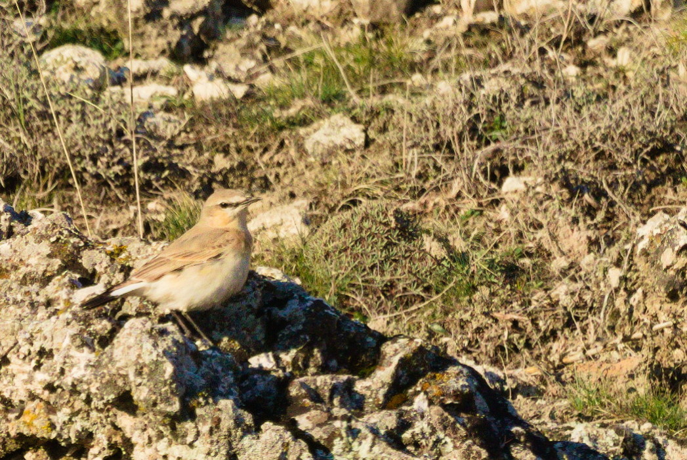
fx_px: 11459
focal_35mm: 600
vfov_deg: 2.3
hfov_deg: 3.4
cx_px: 344
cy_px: 230
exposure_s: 1/1250
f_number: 6.3
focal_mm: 600
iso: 1000
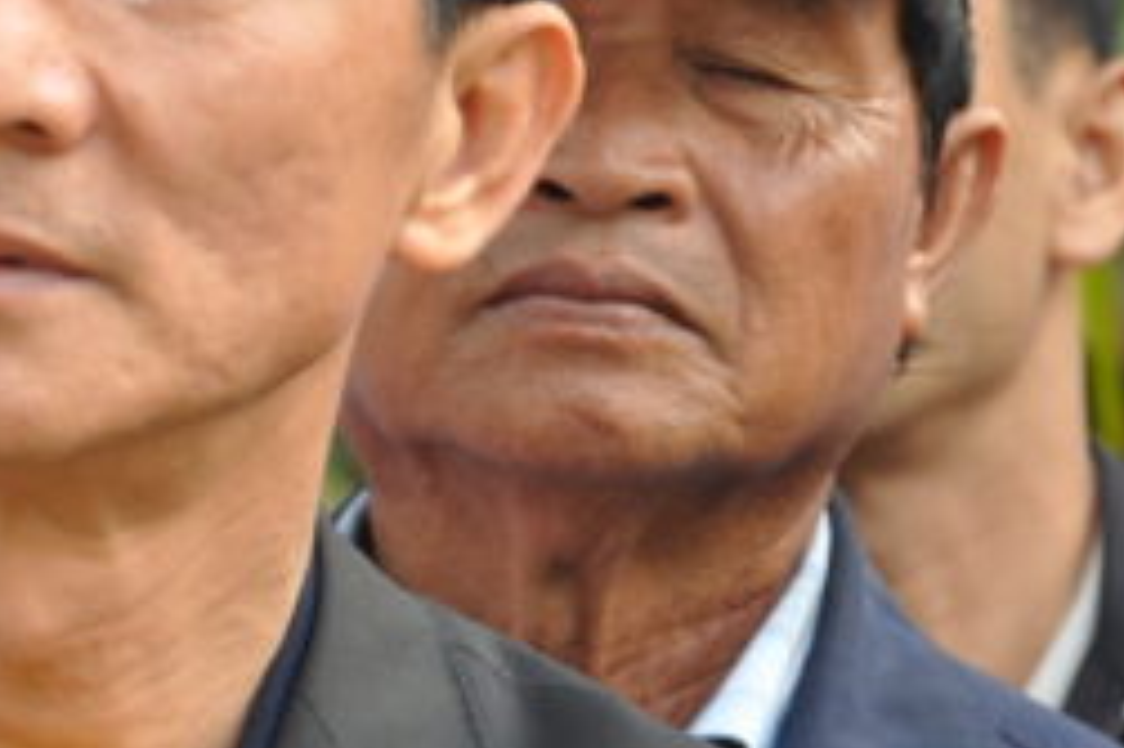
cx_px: 152
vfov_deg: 3.4
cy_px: 255
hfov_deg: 5.2
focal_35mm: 400
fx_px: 12480
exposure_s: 1/100
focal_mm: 92
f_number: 5.6
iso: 400
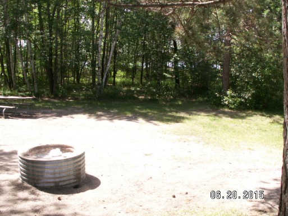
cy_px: 108
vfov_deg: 40.7
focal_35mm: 35
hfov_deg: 52.6
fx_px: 291
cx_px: 144
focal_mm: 5.86
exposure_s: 1/100
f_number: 4.5
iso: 50
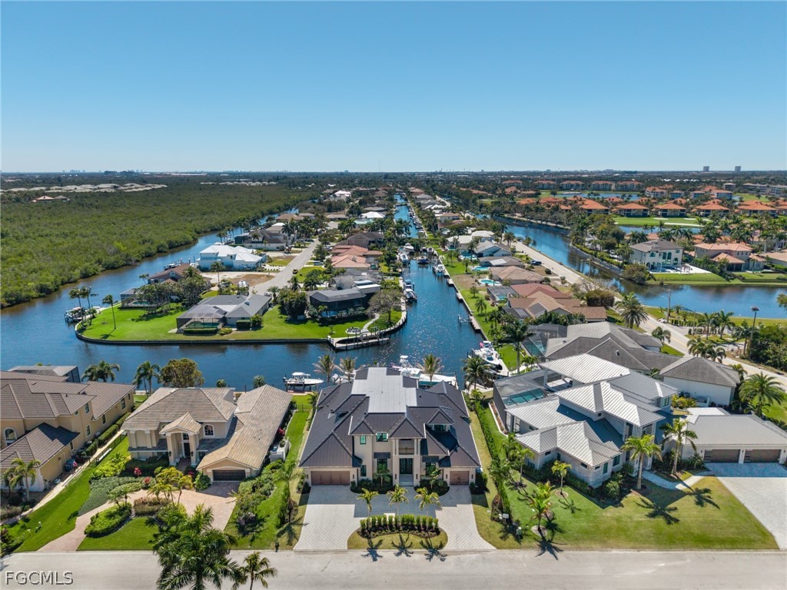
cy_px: 295
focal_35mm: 24
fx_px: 546
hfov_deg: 71.6
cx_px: 394
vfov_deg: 56.8
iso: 100
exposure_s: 1/640
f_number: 1.8
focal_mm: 8.67
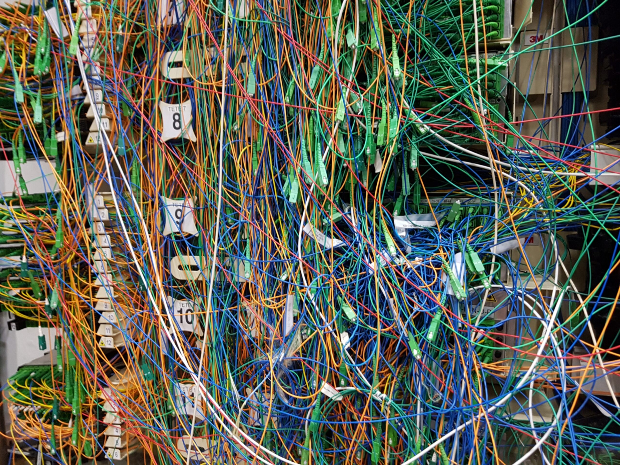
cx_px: 310
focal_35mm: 26
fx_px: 466
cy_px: 232
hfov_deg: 67.3
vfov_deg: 53.1
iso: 250
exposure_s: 1/10
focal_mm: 4.2
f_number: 1.7
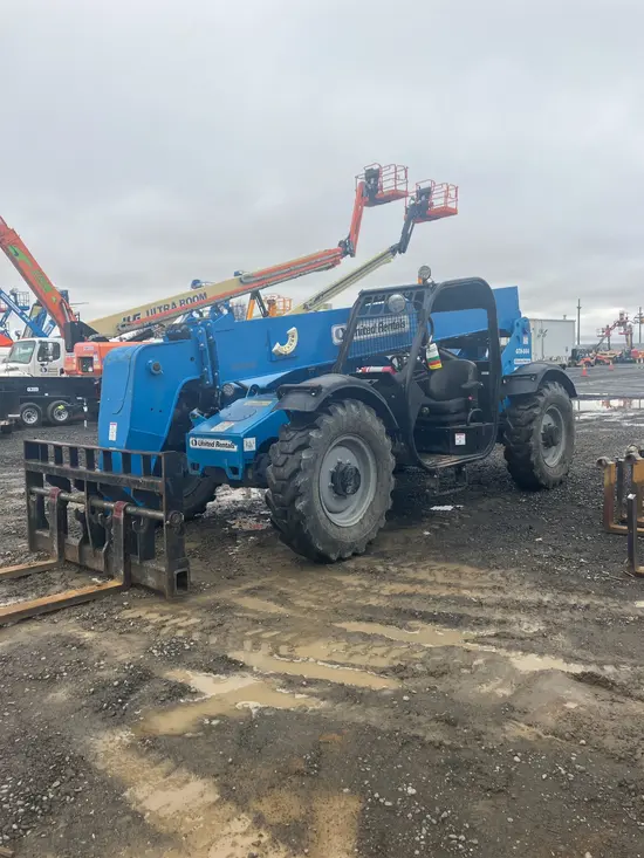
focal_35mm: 28
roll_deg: +1.4
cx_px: 322
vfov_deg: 63.4
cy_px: 429
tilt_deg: -5.0
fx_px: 694
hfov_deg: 49.8
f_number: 1.8
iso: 25
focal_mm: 3.99
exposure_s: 1/223
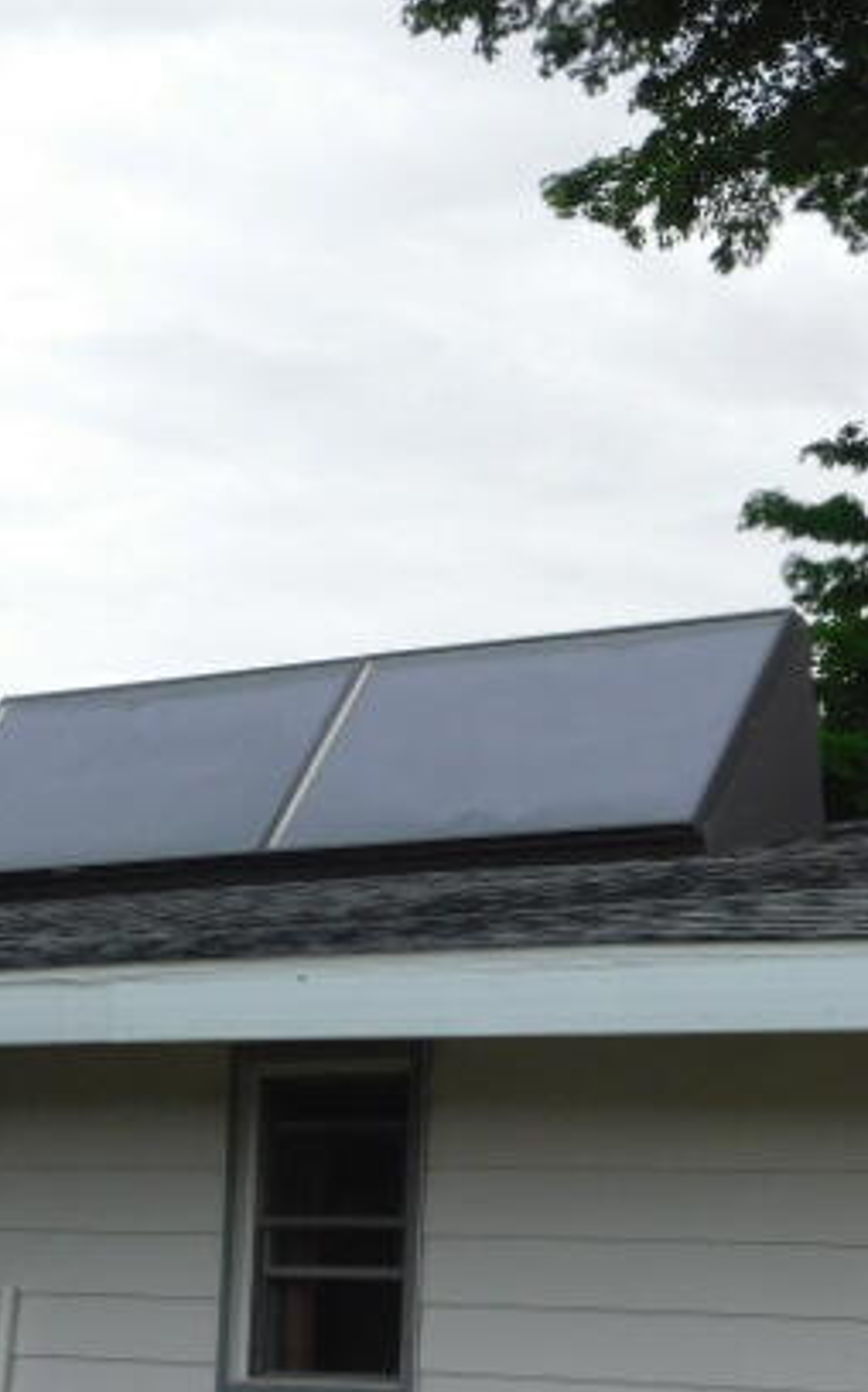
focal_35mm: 110
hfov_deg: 11.9
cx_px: 434
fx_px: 4168
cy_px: 657
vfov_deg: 18.9
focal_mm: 11.7
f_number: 4.2
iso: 125
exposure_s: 1/320
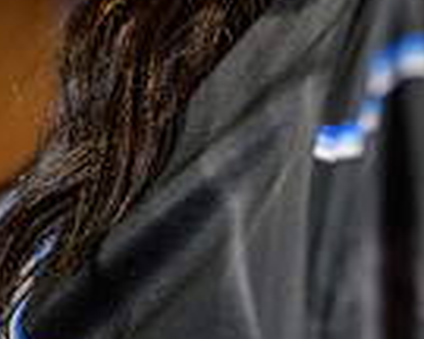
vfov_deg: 3.0
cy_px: -298
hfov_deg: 3.8
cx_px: 305
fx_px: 6463
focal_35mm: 515
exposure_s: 1/250
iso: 400
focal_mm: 165
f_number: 2.8
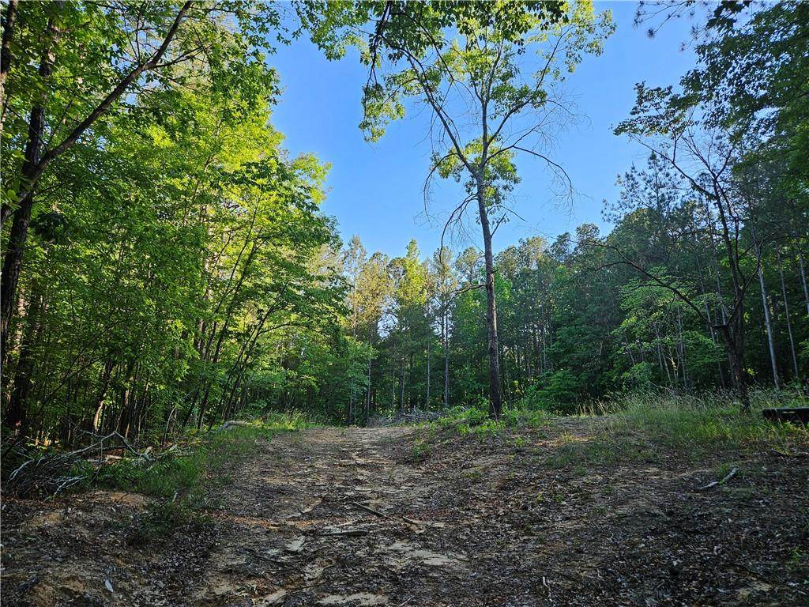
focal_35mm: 23
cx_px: 404
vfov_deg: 58.9
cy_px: 304
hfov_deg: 73.9
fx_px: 538
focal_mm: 5.4
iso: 25
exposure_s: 1/315
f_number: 1.8
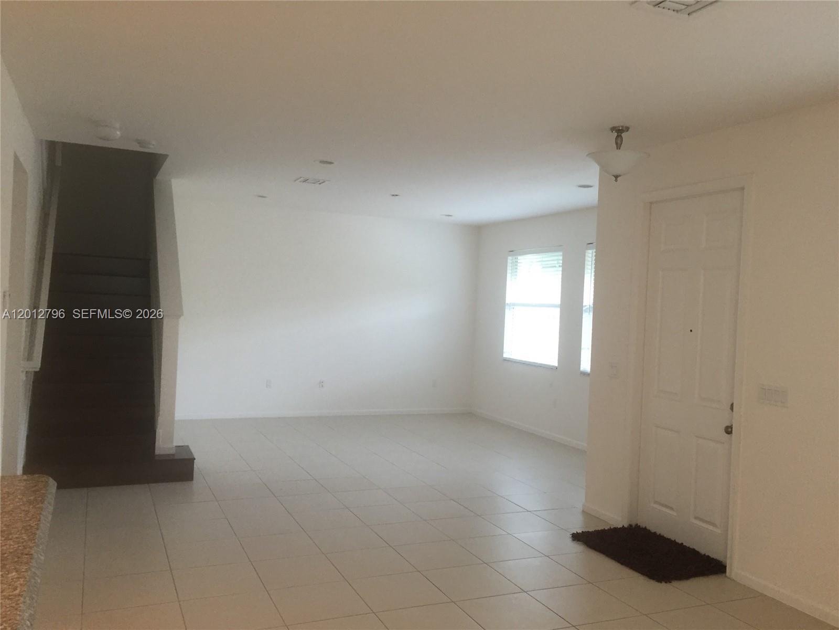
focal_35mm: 29
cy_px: 315
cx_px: 420
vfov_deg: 48.2
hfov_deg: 61.7
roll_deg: -2.6
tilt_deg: -2.0
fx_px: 703
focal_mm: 4.15
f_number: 2.2
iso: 125
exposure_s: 1/30
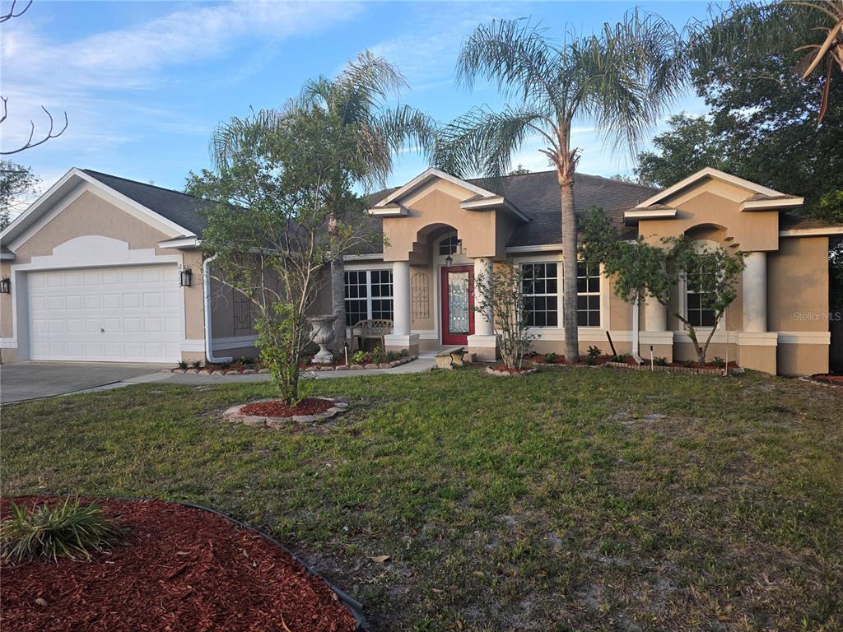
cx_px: 422
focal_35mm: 23
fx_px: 560
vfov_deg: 58.9
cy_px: 316
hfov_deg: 73.9
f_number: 1.7
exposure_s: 1/359
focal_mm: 6.3
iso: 50
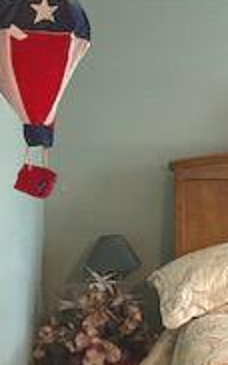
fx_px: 963
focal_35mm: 97
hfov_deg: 11.7
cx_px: 494
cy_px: 217
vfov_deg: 21.4
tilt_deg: -4.3
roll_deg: -0.3
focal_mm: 4.25
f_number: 1.8
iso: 400
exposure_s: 1/30
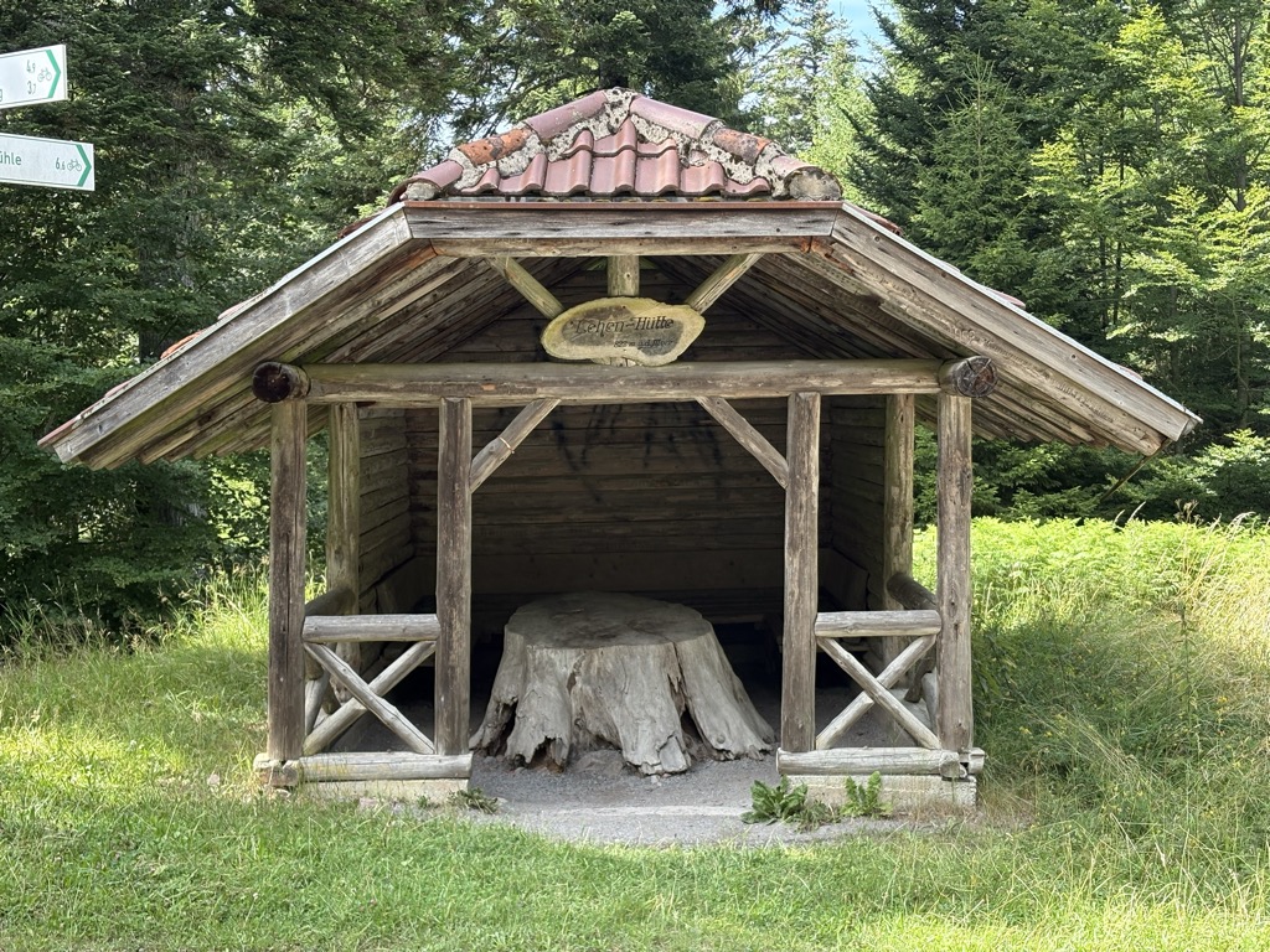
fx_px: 1908
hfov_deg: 36.8
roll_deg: +1.5
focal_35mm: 52
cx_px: 635
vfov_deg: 28.0
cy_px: 476
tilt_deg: -2.9
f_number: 1.6
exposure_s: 1/294
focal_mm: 5.96
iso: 40
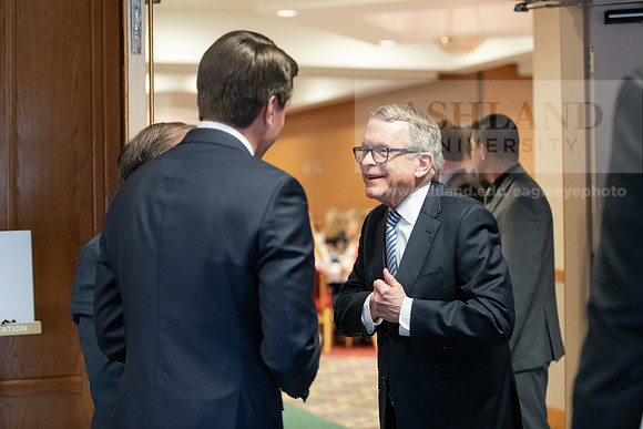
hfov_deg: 28.8
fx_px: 1251
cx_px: 322
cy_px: 214
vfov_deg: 19.5
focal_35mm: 70
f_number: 3.2
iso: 4000
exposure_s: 1/200
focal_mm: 70
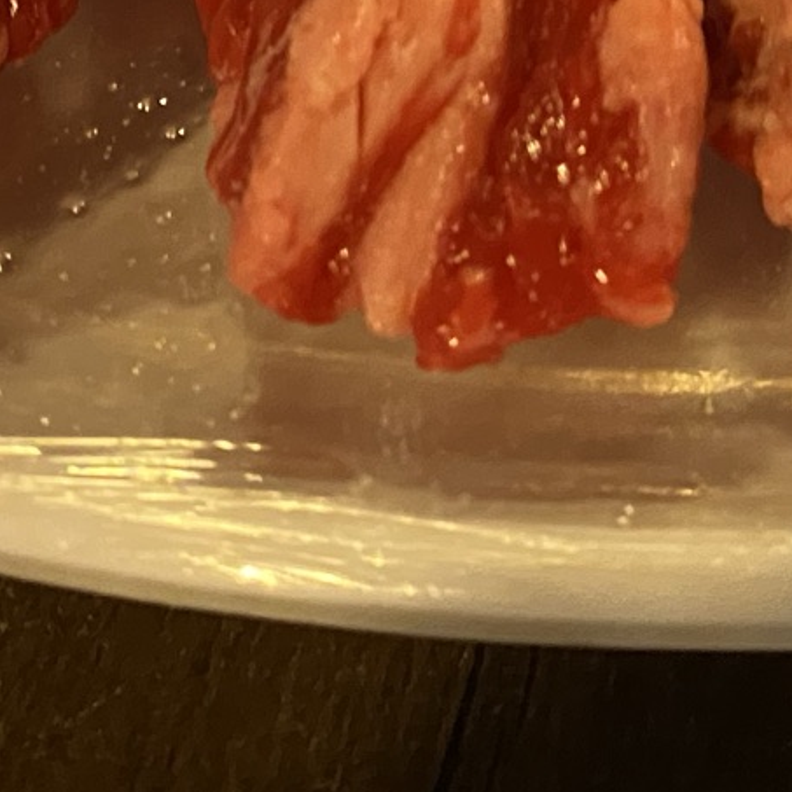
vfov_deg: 15.1
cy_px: -511
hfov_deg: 16.6
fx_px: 2692
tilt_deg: -32.0
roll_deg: -1.1
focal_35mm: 104
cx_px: 670
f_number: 1.8
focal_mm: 4.25
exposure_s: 1/60
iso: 320
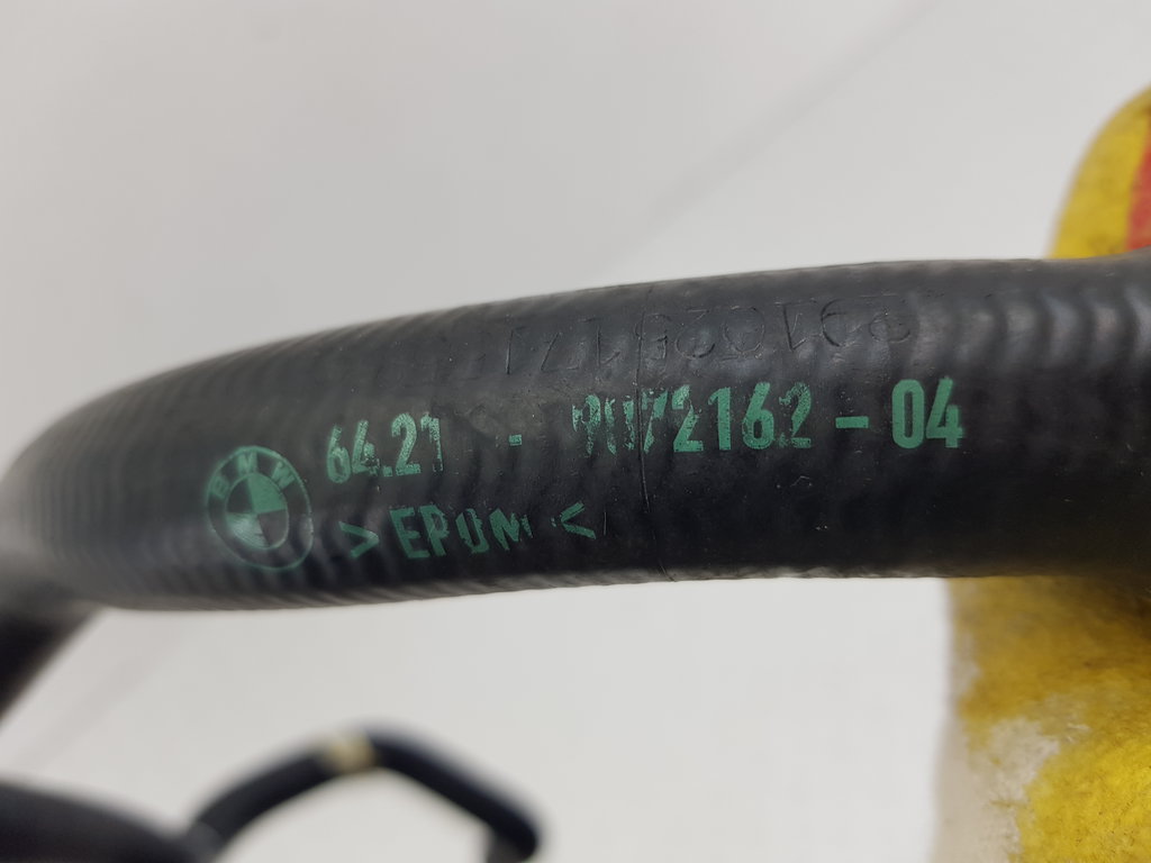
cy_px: 432
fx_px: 865
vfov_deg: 53.1
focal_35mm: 26
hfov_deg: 67.3
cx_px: 576
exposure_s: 1/100
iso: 64
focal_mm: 4.2
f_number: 1.7
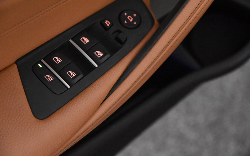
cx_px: 125
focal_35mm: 108
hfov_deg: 19.3
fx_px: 736
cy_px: 74
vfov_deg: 12.1
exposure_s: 1/125
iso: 11400
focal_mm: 70
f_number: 4
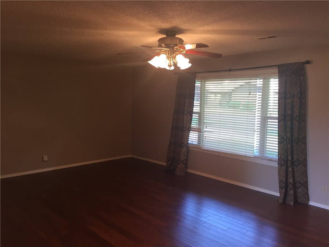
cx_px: 164
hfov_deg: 61.7
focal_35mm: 29
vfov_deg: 48.2
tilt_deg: -5.7
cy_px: 124
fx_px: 276
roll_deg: -2.1
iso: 100
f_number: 2.2
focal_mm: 4.15
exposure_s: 1/30
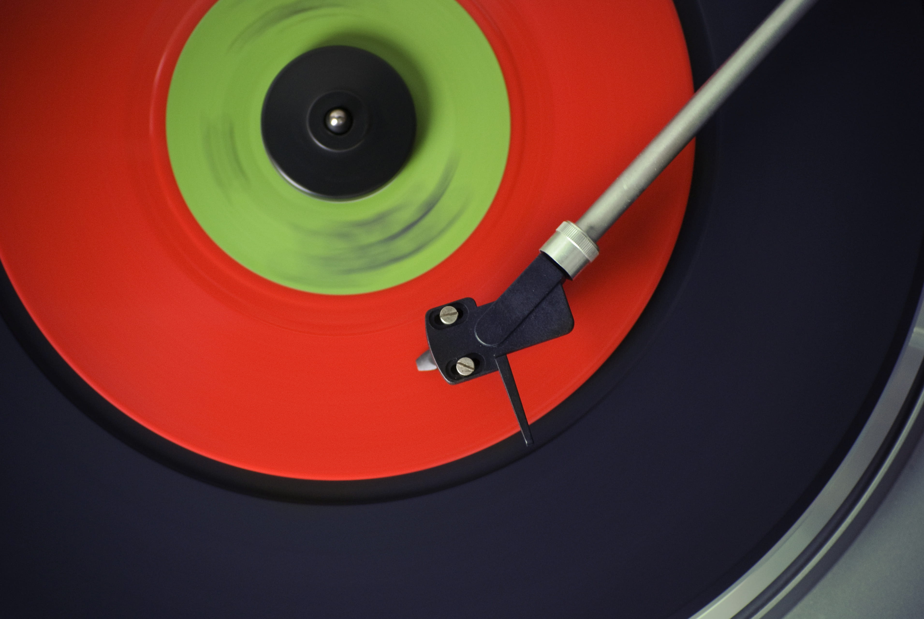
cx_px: 462
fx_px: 3315
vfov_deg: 10.7
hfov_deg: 15.9
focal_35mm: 129
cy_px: 310
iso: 800
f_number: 4.5
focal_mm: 86
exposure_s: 1/10
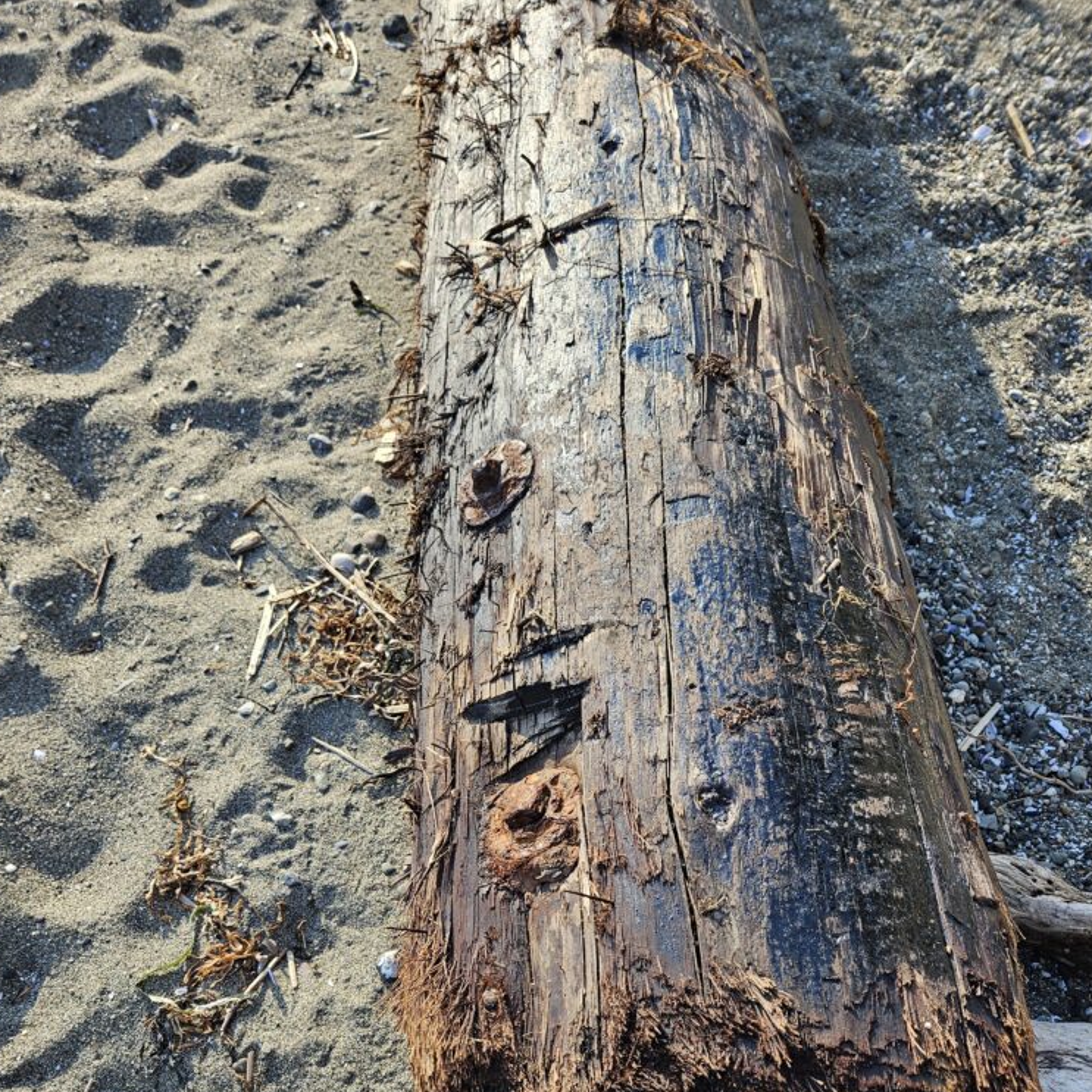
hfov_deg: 57.3
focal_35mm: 28
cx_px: 544
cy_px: 751
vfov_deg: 55.8
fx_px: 999
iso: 25
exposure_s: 1/427
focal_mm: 5.4
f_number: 1.8
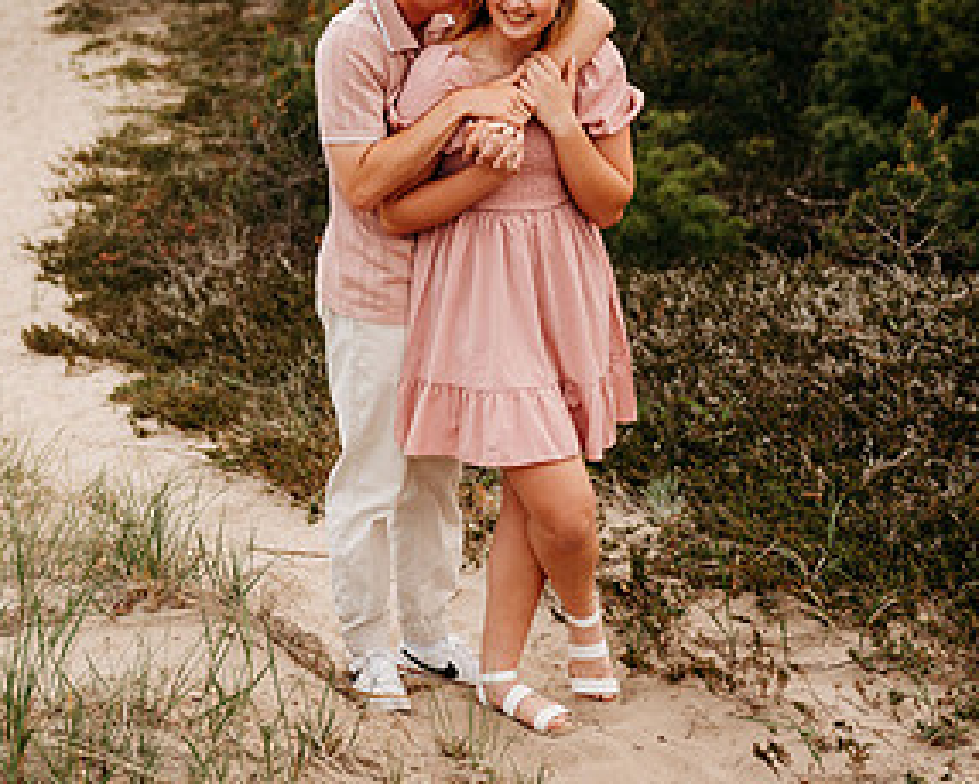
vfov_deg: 19.5
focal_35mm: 78
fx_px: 2261
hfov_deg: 24.1
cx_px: 205
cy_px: 187
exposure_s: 1/1000
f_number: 2.8
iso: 320
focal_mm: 41
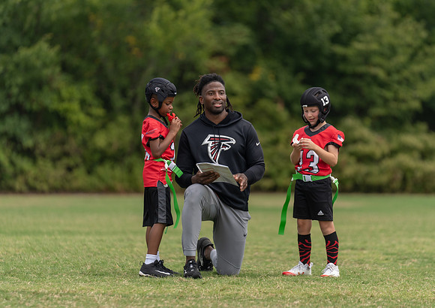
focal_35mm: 251
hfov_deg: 8.0
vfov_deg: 5.7
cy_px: 156
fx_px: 3092
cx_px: 228
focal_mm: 200
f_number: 2.8
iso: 100
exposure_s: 1/1250
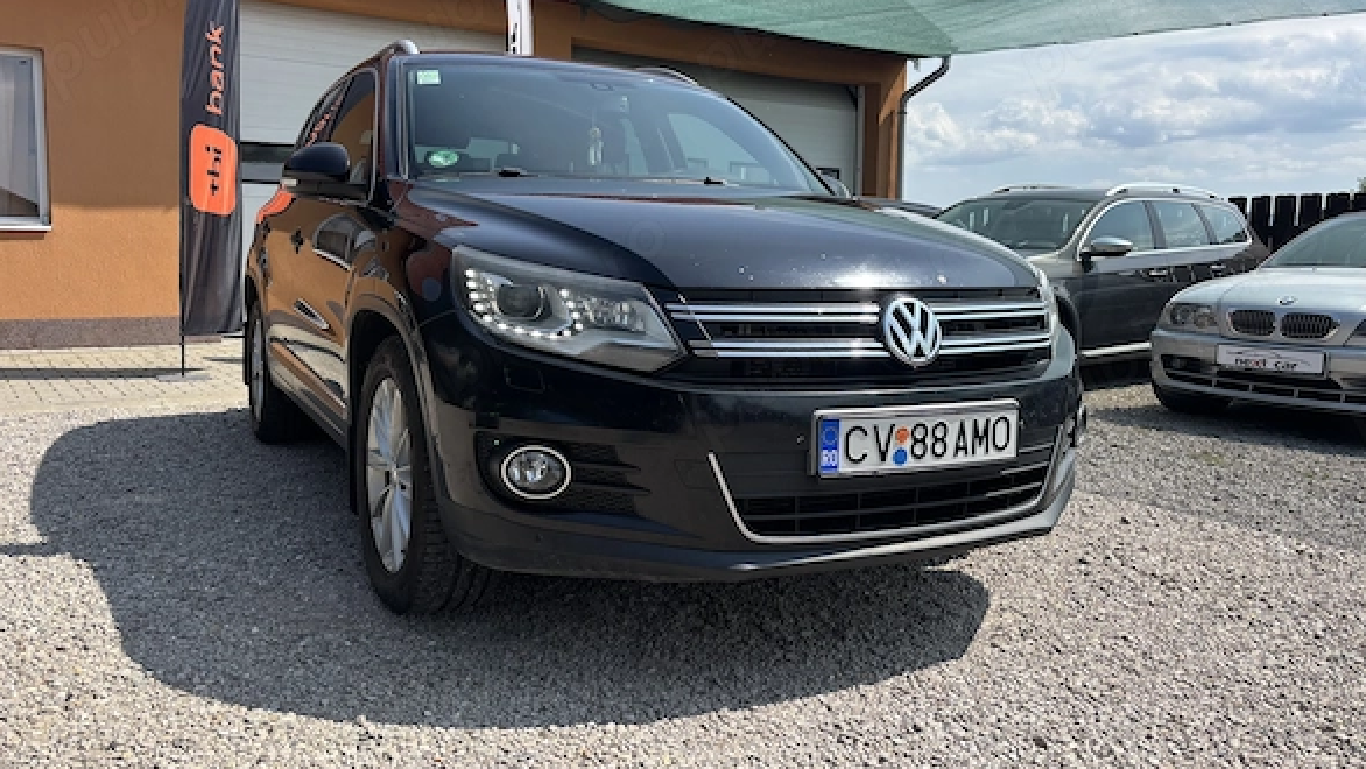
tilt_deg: -7.3
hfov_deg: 66.1
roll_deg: -2.4
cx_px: 678
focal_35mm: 29
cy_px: 354
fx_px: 1051
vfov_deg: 40.2
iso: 50
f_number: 1.6
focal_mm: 5.96
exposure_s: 1/2571
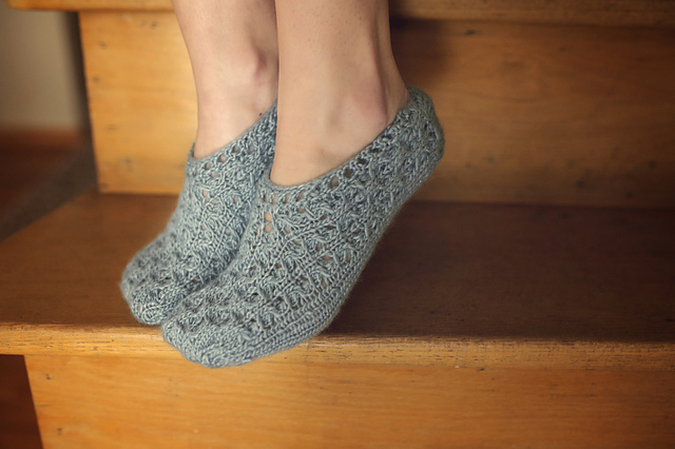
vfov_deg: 37.8
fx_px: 656
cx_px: 338
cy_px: 224
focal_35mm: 35
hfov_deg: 54.5
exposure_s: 1/320
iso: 1600
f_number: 2.8
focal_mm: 35
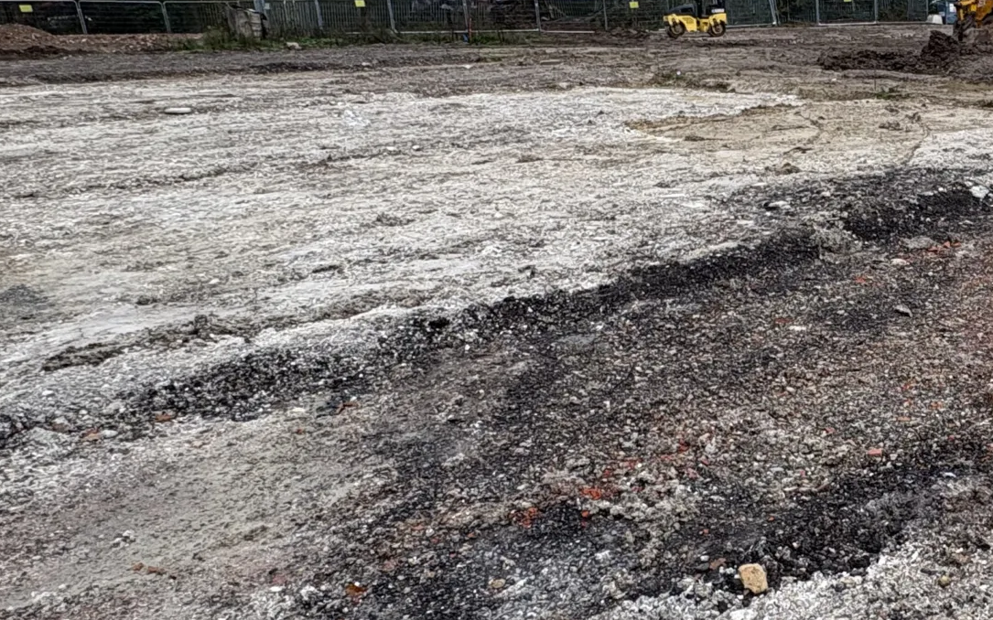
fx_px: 947
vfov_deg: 36.2
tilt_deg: -19.0
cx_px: 910
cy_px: 339
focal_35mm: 35
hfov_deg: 48.9
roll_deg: +0.4
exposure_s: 1/99
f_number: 2.2
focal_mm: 2.22
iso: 40
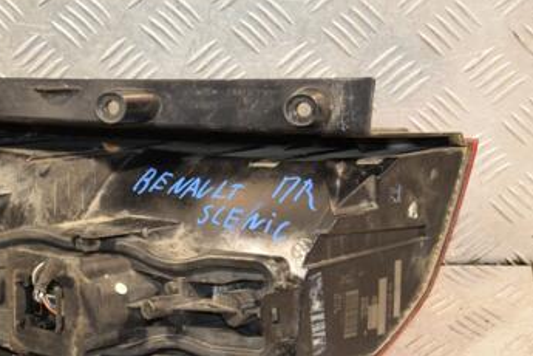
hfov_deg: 20.5
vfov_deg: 13.8
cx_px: 142
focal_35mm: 99
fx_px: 1466
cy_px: 221
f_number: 5
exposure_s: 1/125
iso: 800
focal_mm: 38
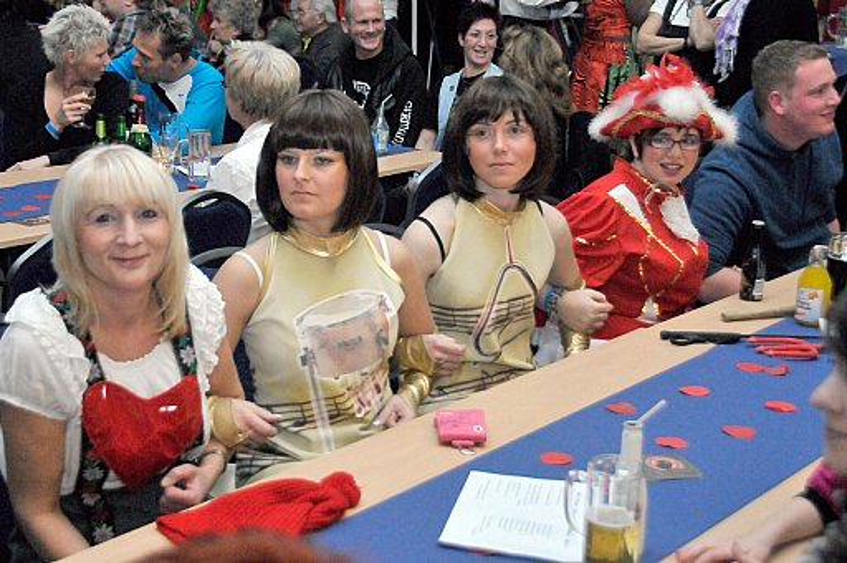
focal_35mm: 51
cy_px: 282
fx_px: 1198
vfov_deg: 26.4
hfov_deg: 38.9
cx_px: 424
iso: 3200
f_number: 4.5
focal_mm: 34
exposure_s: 1/100
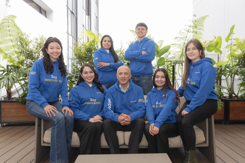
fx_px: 197
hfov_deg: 63.6
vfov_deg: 45.0
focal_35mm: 29
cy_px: 82
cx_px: 122
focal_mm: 29
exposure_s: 1/100
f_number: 9
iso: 500
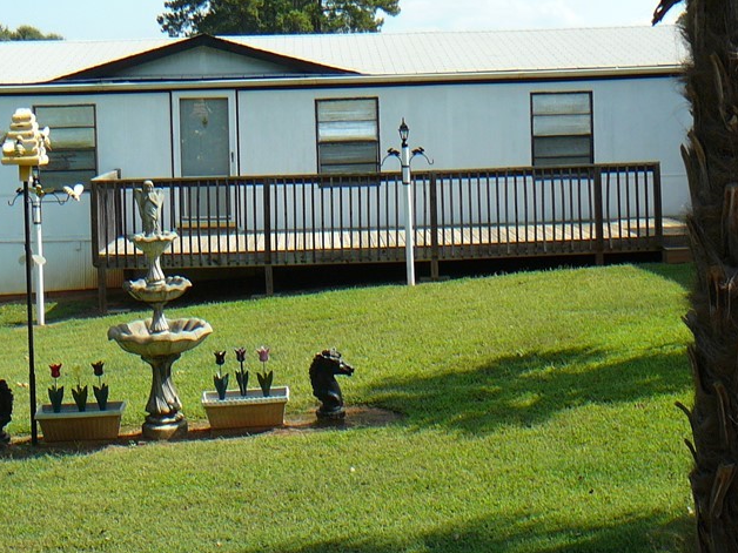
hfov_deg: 31.2
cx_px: 330
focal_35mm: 62
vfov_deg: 23.5
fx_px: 1322
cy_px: 187
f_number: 3
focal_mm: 5.6
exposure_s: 1/640
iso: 80
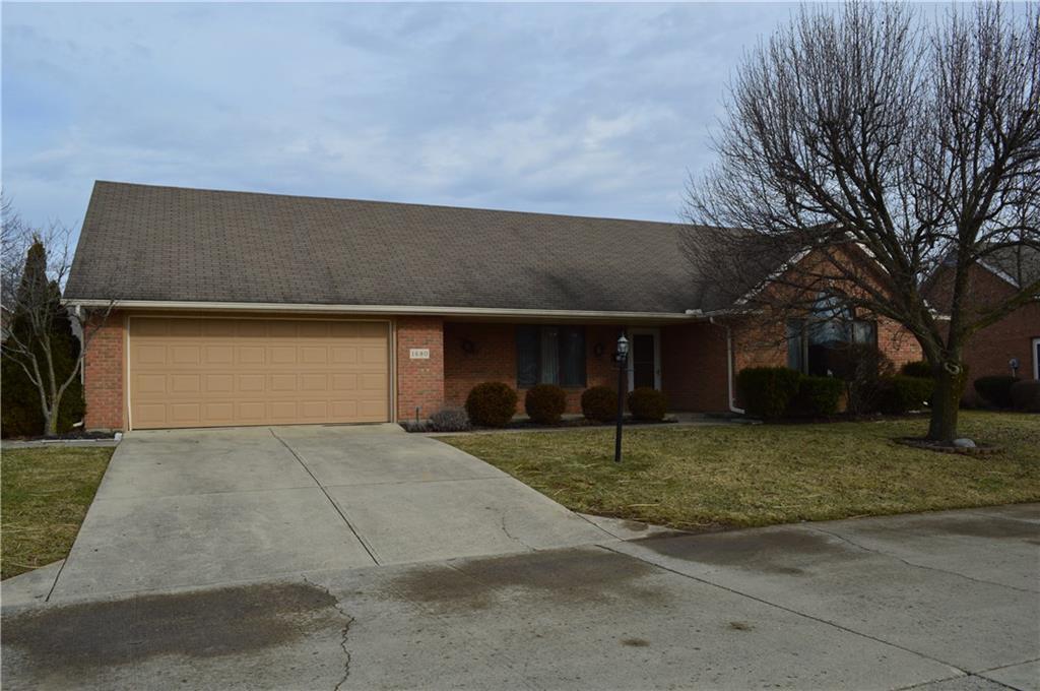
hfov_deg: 67.4
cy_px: 346
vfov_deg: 47.8
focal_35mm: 27
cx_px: 520
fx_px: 779
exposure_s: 1/500
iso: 320
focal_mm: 18
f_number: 11
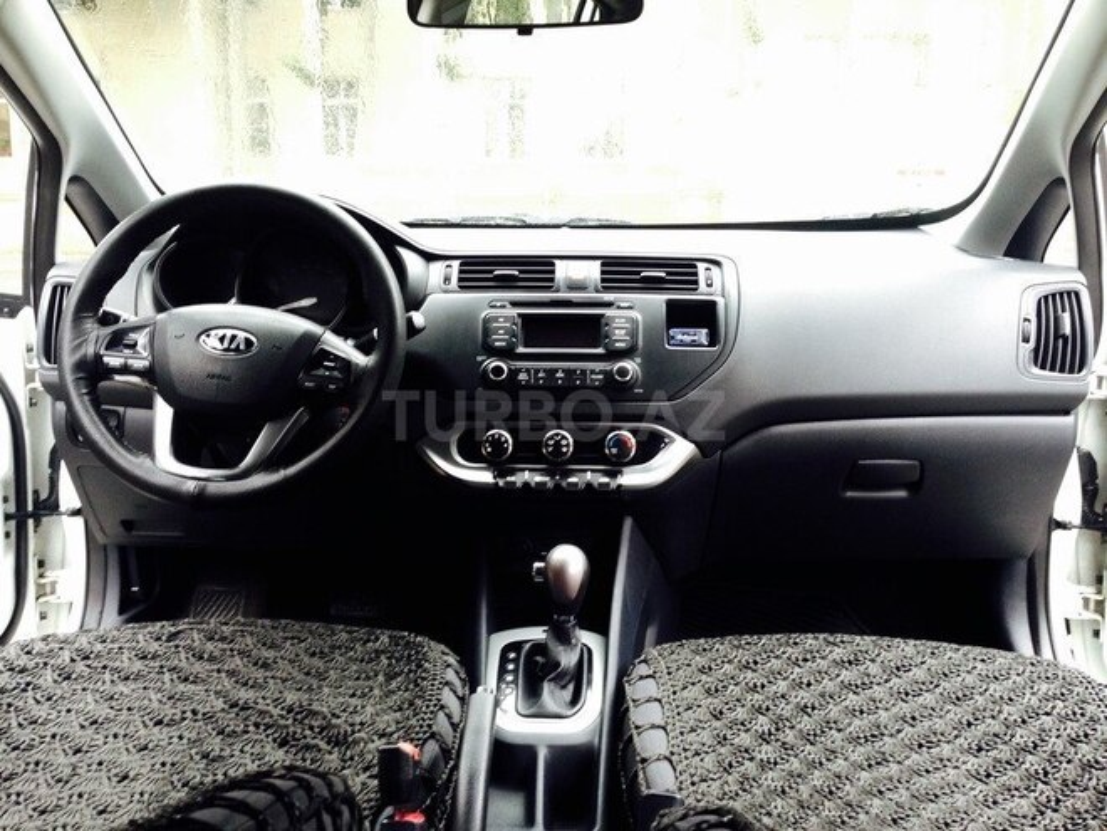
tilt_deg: -9.4
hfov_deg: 55.4
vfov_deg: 42.9
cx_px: 554
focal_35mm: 33
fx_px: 1055
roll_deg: -1.5
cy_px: 416
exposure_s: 1/20
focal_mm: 4.12
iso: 100
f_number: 2.4
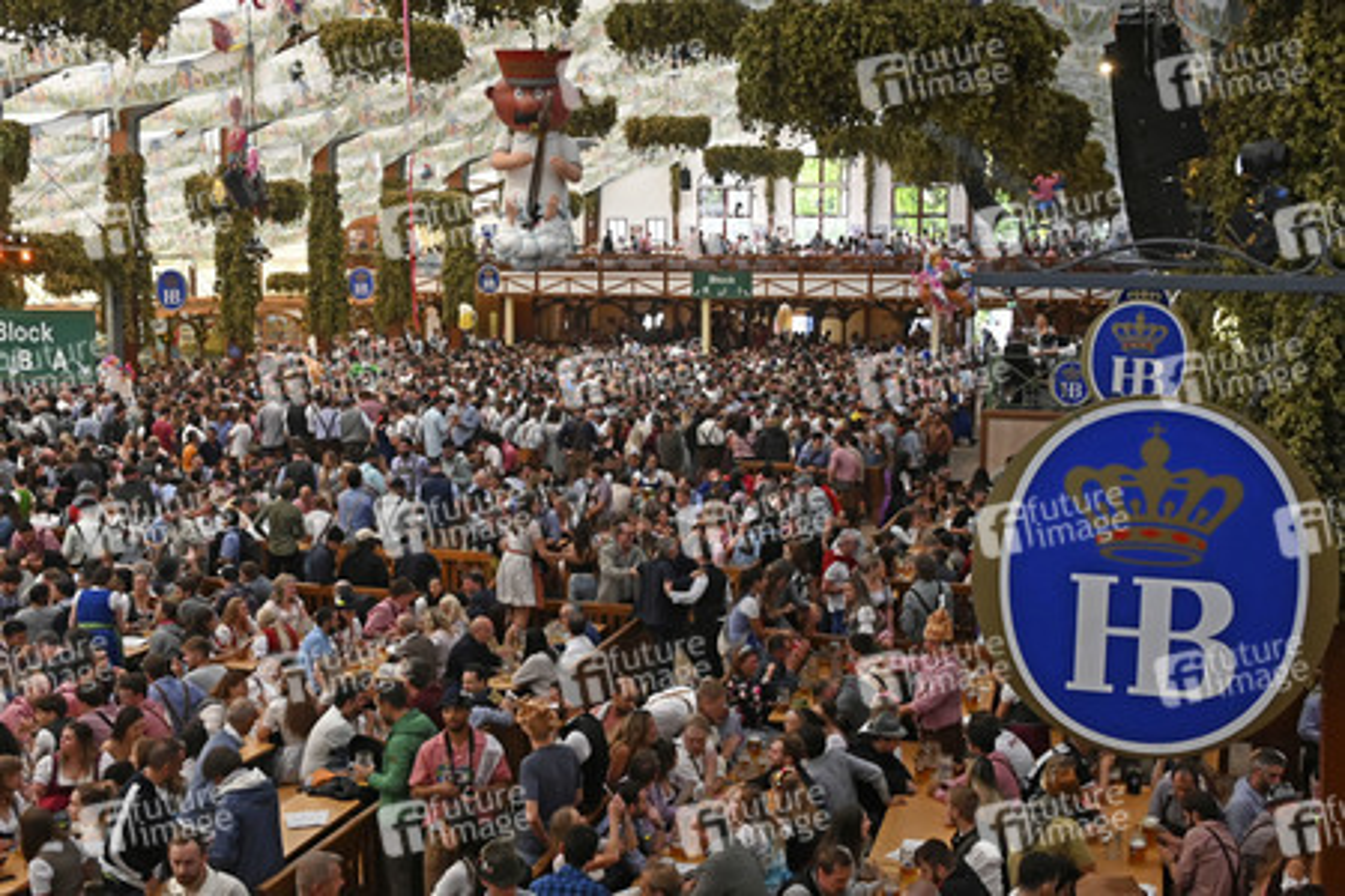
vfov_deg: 31.9
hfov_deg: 46.4
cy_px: 448
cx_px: 672
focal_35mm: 42
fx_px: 1569
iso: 5000
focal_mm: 28
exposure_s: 1/320
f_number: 9
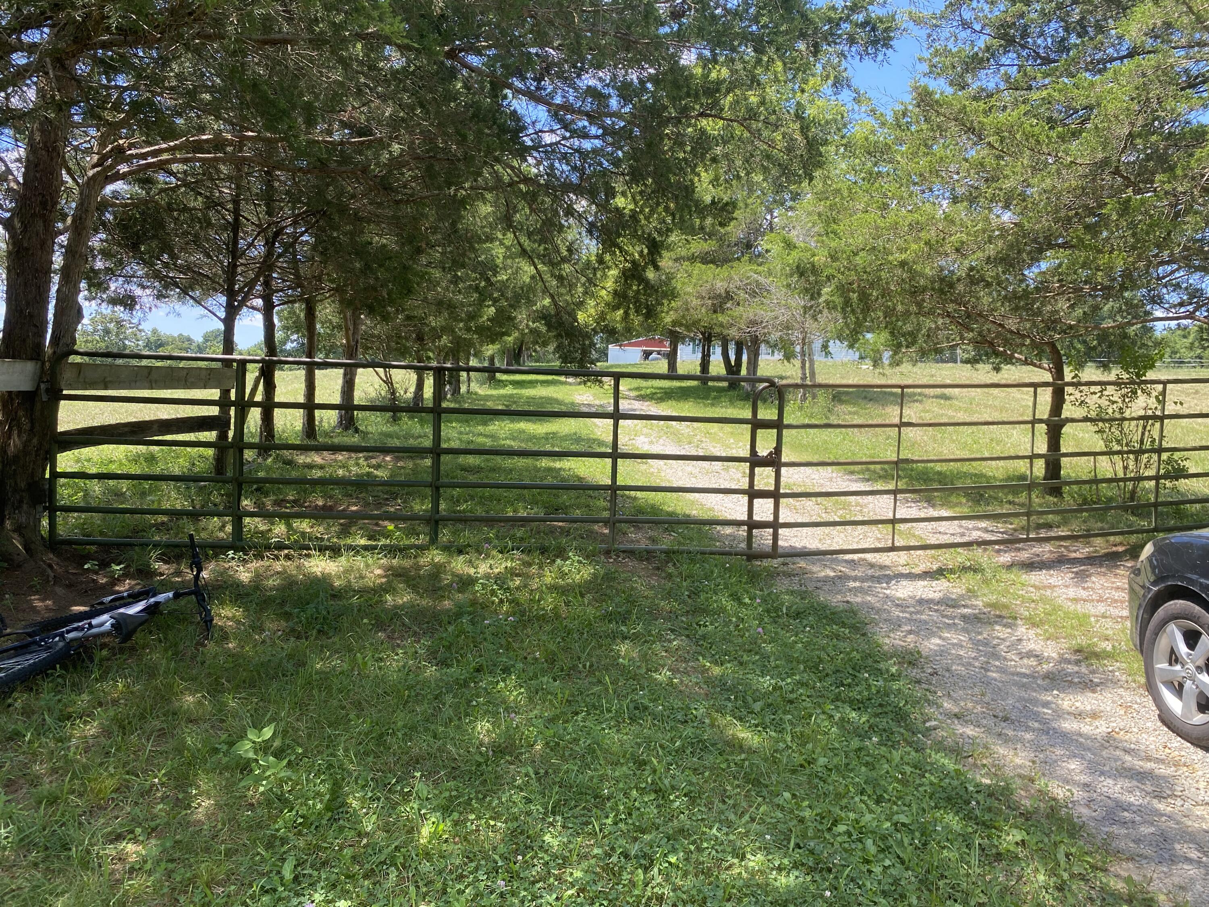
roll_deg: -1.9
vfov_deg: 53.1
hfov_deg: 67.3
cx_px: 604
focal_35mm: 26
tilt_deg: -1.8
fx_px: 908
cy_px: 454
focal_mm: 4.25
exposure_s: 1/613
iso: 32
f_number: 1.8
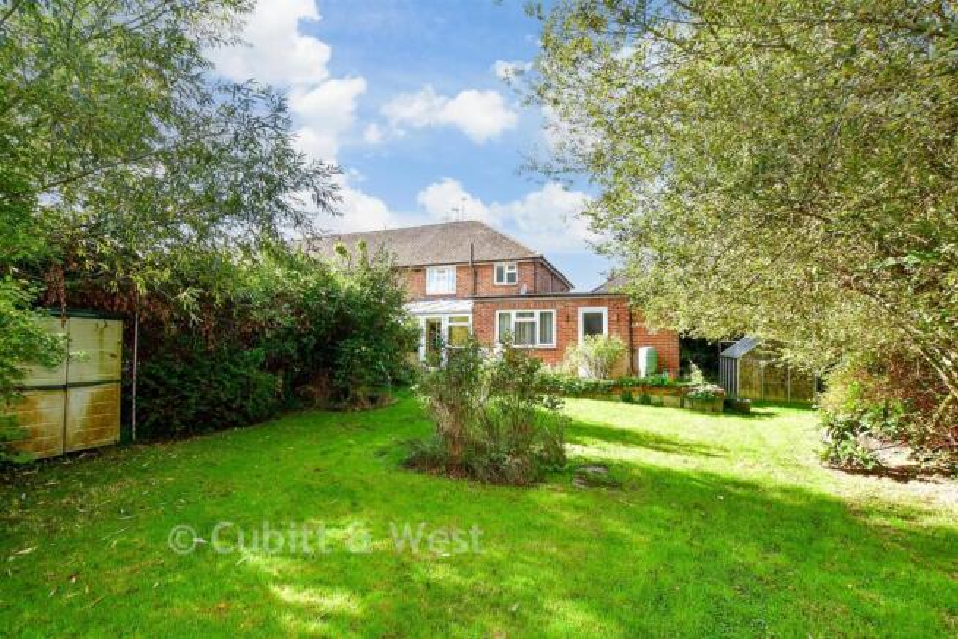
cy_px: 320
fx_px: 426
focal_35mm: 16
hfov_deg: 96.7
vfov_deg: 73.8
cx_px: 479
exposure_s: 1/100
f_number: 8
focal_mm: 11
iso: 320
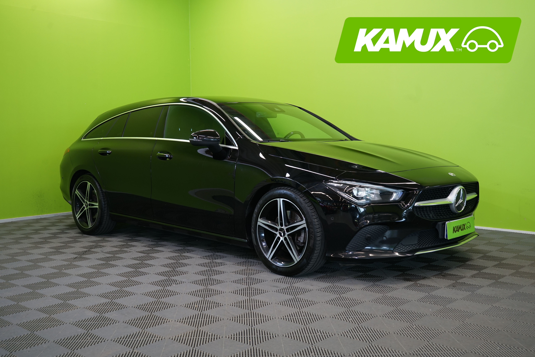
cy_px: 178
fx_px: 565
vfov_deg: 35.1
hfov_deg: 50.7
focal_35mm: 38
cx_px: 268
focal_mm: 38
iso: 500
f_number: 6.3
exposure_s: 1/30
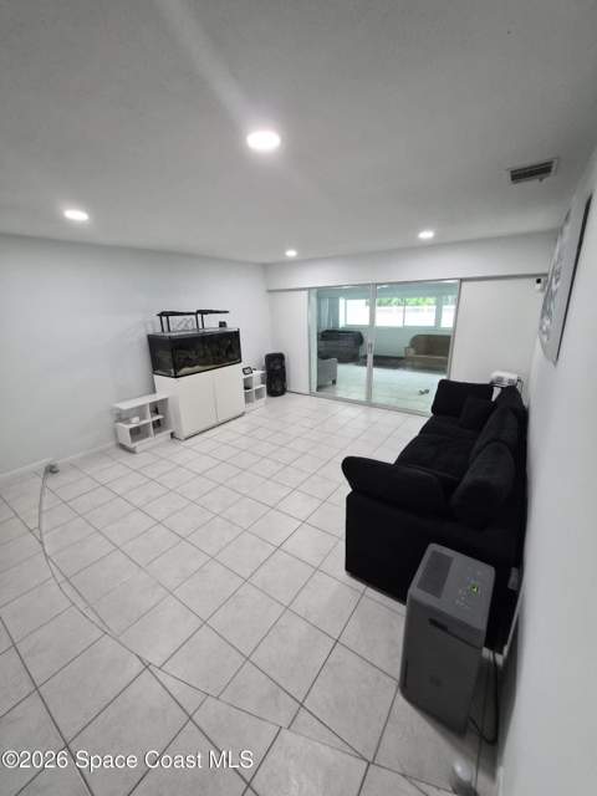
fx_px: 299
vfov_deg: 106.2
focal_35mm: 13
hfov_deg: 89.9
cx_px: 298
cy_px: 398
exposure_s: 1/60
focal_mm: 1.7
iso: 200
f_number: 2.2
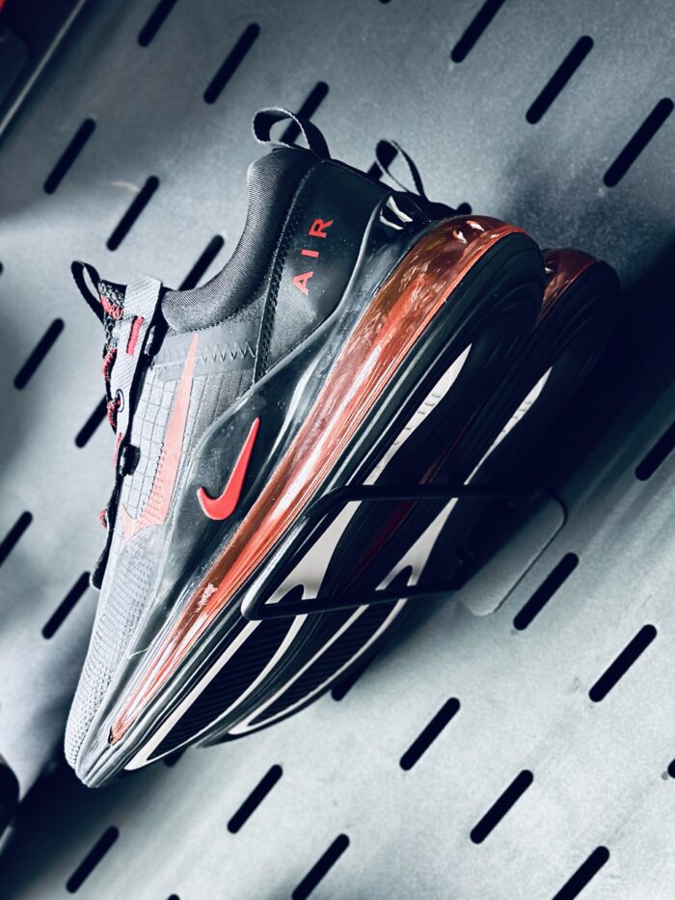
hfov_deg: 30.3
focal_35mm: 48
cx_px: 338
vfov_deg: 39.7
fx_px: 1248
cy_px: 450
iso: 500
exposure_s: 1/33
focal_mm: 6.86
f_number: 1.78
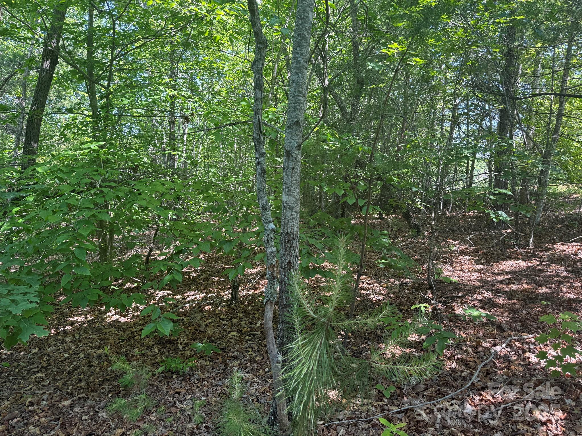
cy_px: 218
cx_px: 291
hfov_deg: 71.6
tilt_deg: -5.4
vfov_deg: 56.8
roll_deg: -2.3
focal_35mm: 24
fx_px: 404
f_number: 1.78
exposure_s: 1/123
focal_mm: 6.76
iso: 50
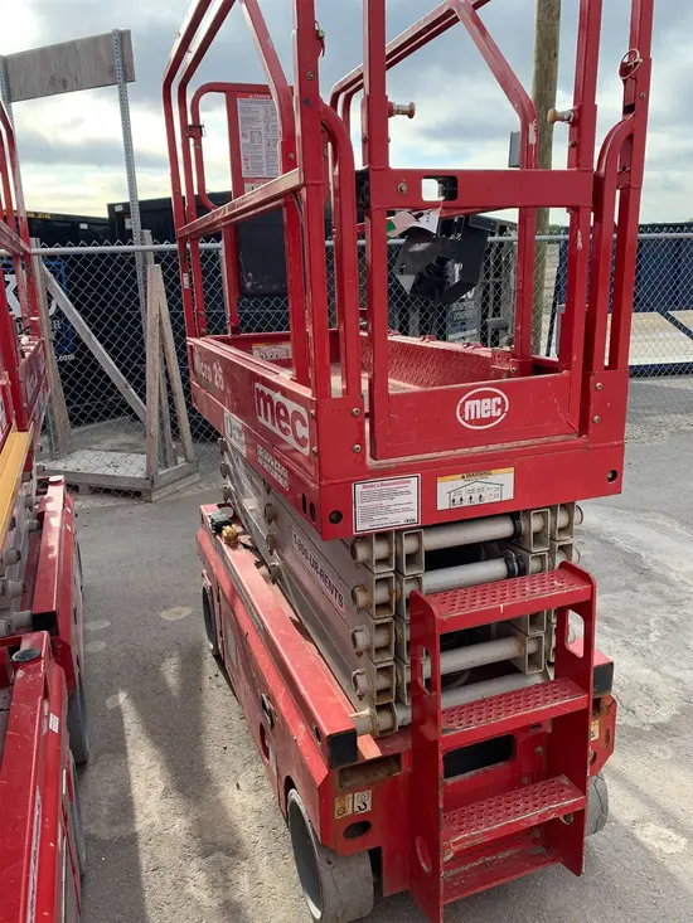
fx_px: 694
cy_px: 462
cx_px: 346
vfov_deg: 67.3
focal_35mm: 26
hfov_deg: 53.1
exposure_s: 1/455
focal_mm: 4.25
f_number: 1.8
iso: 25
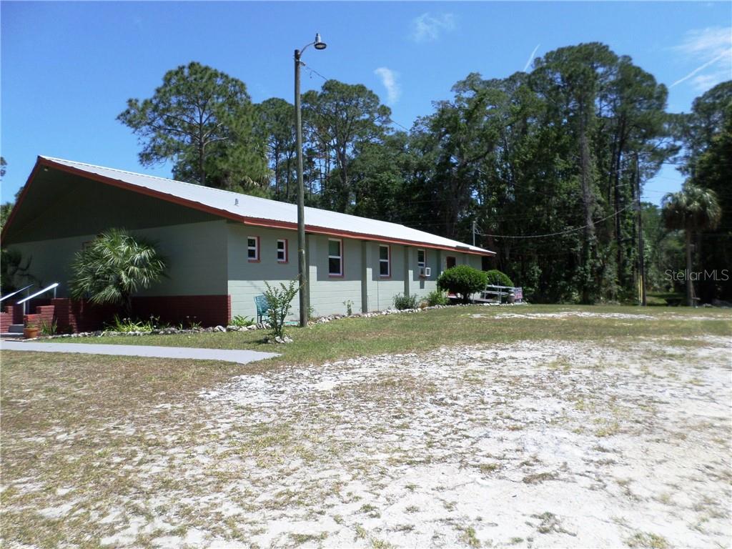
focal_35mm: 25
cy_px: 274
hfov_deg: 69.4
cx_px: 366
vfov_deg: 54.9
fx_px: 529
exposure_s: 1/1500
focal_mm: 4.5
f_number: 2.5
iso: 80
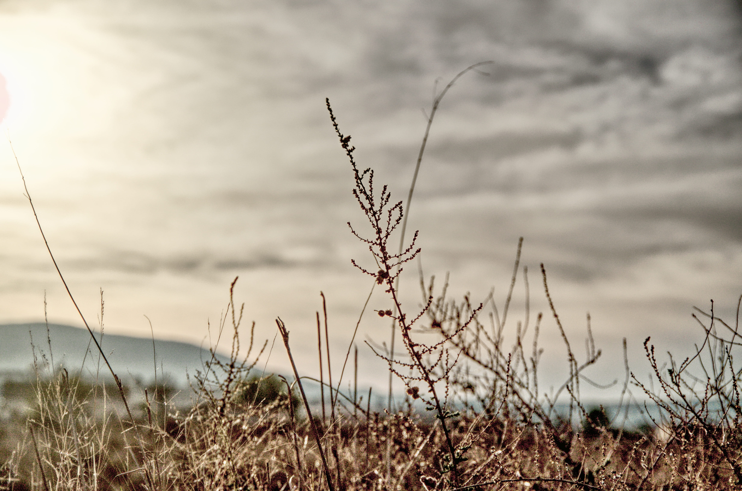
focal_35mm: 79
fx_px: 1625
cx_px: 371
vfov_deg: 17.2
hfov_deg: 25.7
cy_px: 246
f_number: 5
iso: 100
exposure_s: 1/6000
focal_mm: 53
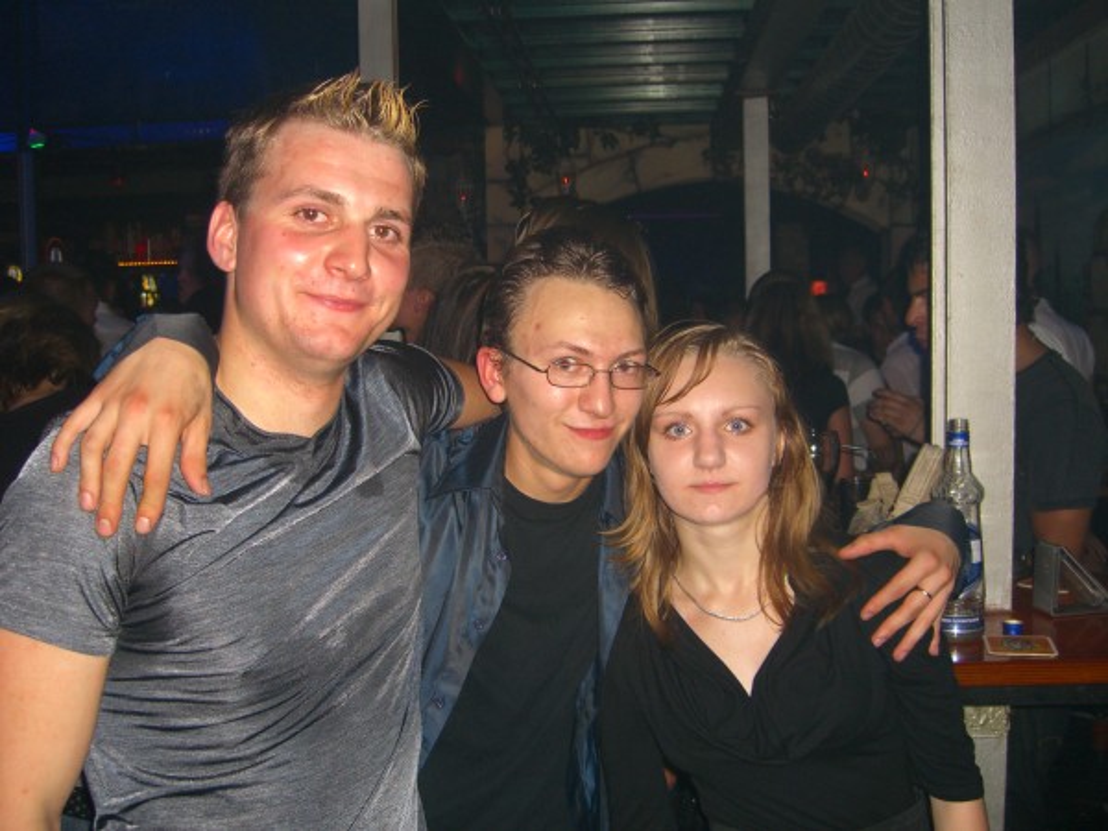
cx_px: 554
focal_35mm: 38
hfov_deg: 49.0
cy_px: 416
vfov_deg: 37.7
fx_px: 1216
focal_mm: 7.9
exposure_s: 1/60
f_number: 2.8
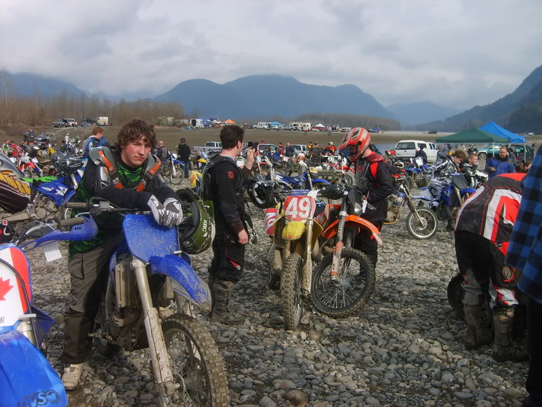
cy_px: 204
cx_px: 271
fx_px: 548
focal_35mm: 35
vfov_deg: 40.7
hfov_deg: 52.6
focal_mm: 5.8
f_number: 2.8
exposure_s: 1/1000
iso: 50
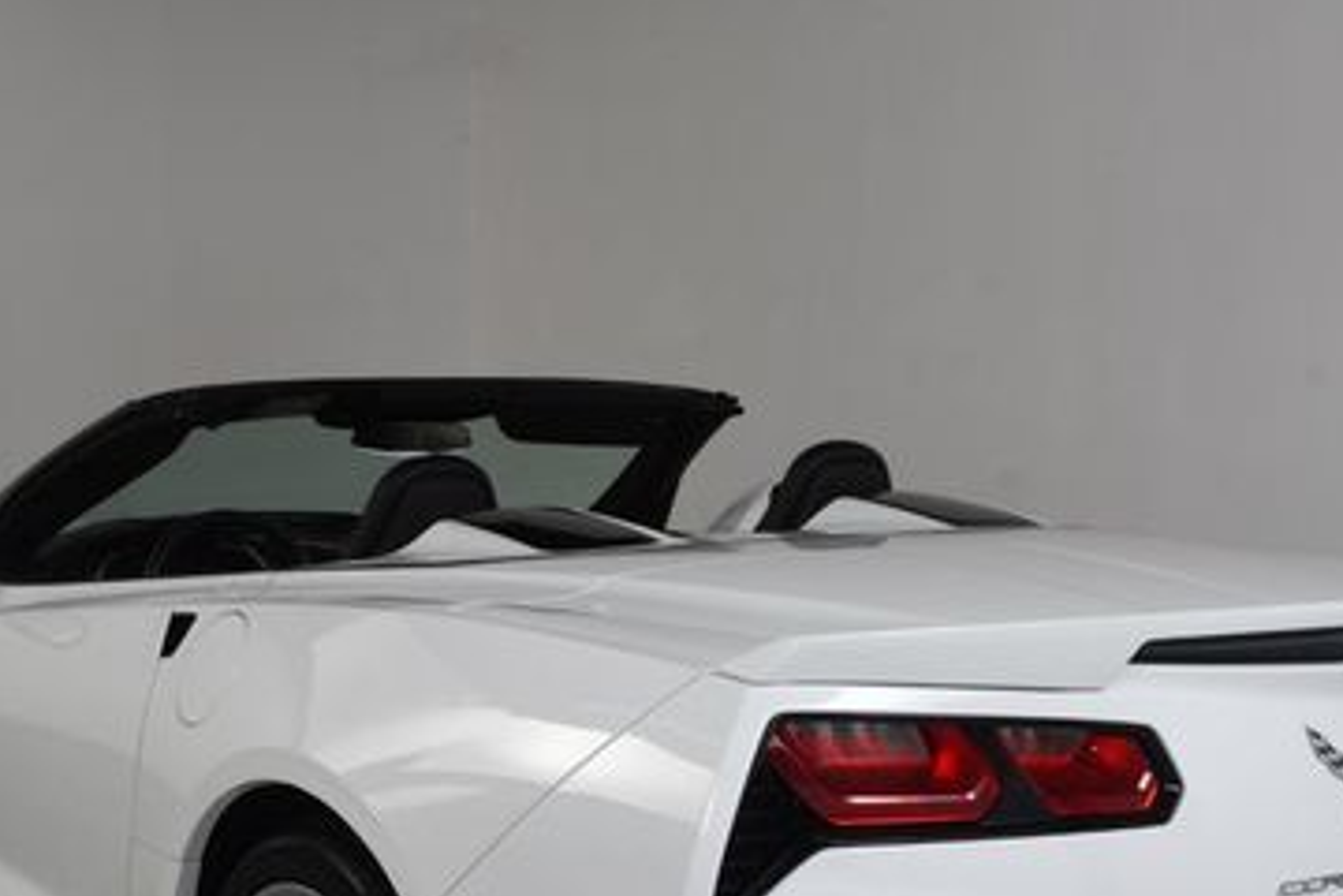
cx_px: 649
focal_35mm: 64
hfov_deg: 31.4
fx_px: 2387
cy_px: 706
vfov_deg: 21.0
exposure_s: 1/160
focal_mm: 24
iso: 100
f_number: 13
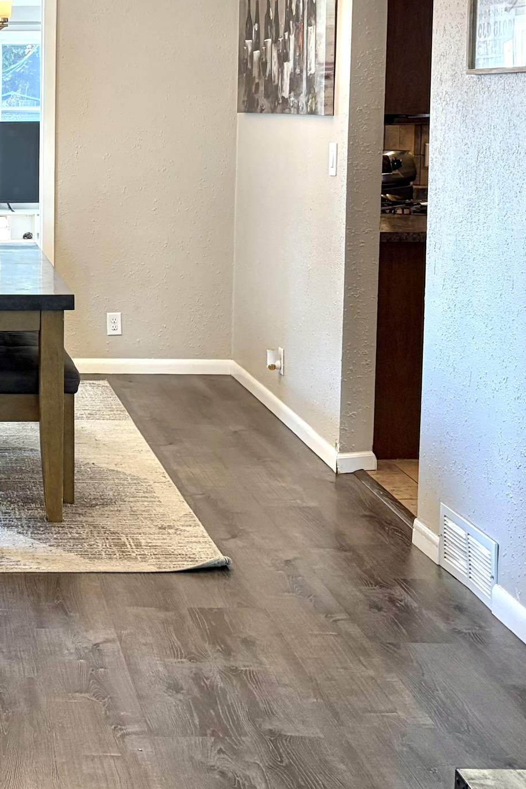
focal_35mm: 60
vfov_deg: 33.0
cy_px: 231
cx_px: -53
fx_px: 1315
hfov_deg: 21.5
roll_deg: +0.4
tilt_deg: -3.5
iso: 80
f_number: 1.6
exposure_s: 1/60
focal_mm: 5.96
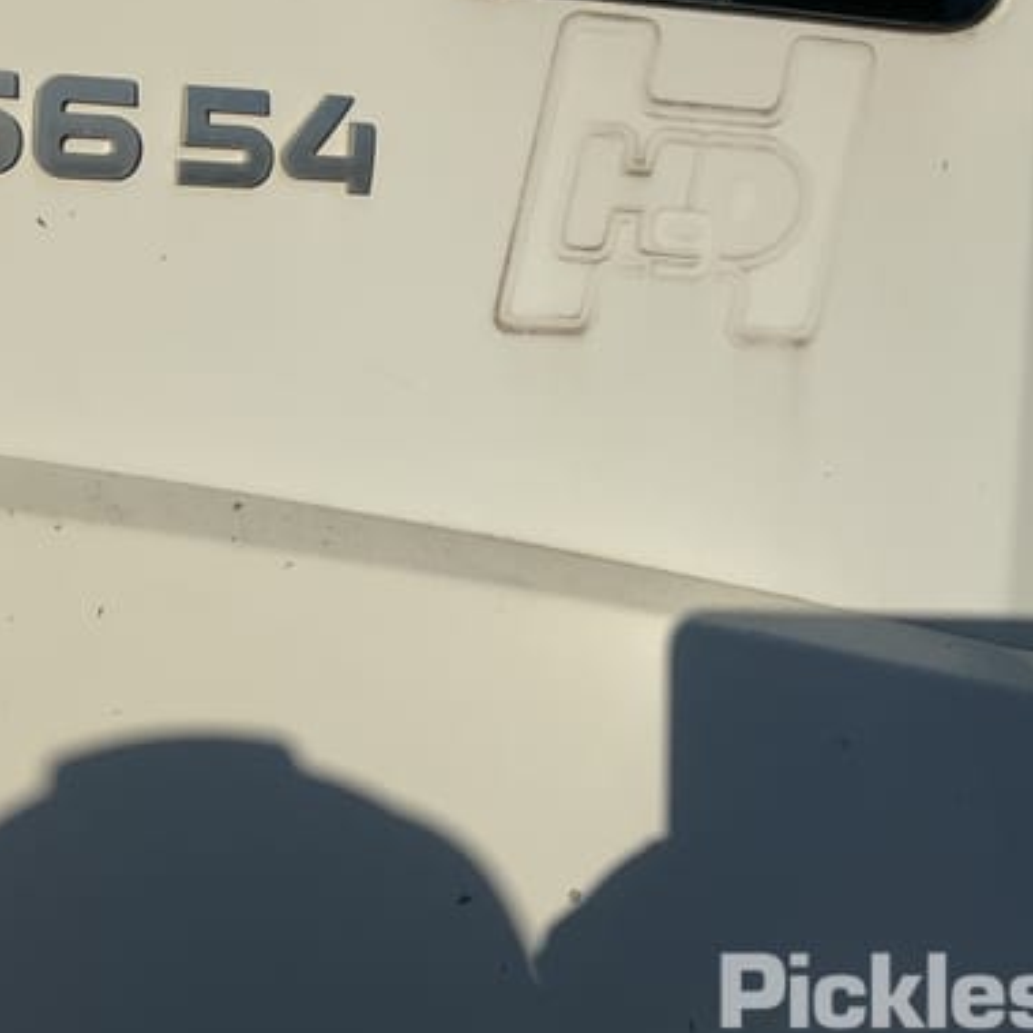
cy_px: 286
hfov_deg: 30.9
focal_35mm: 52
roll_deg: -2.5
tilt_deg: -1.9
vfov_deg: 32.3
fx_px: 1756
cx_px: 57
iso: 16
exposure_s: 1/5814
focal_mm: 3
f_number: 1.8
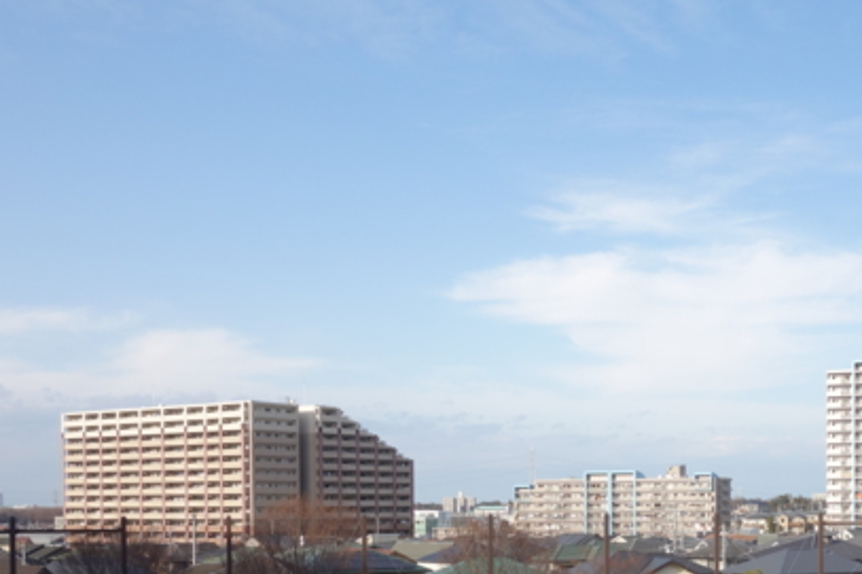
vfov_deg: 23.7
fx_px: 1316
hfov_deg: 35.3
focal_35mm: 55
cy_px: 548
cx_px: 669
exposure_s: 1/320
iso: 125
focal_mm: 10.4
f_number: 5.6
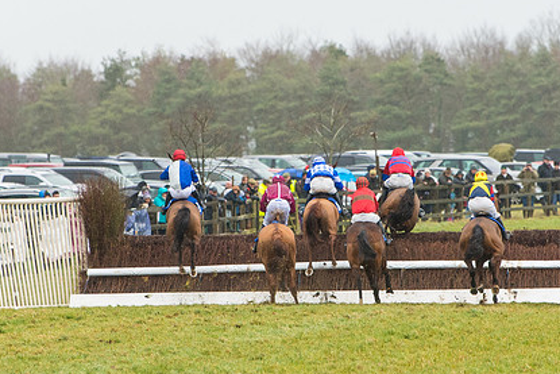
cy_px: 222
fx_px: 7189
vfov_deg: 3.0
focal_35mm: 462
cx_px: 325
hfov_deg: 4.5
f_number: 4
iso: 1000
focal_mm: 200
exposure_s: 1/1000
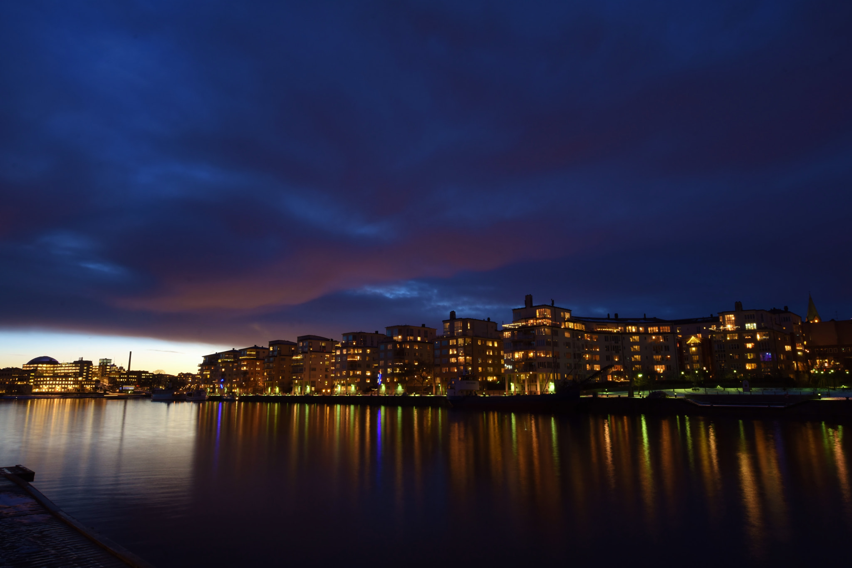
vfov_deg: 53.1
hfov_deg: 73.7
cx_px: 426
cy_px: 284
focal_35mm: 24
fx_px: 568
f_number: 18
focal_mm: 16
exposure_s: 8
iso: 250
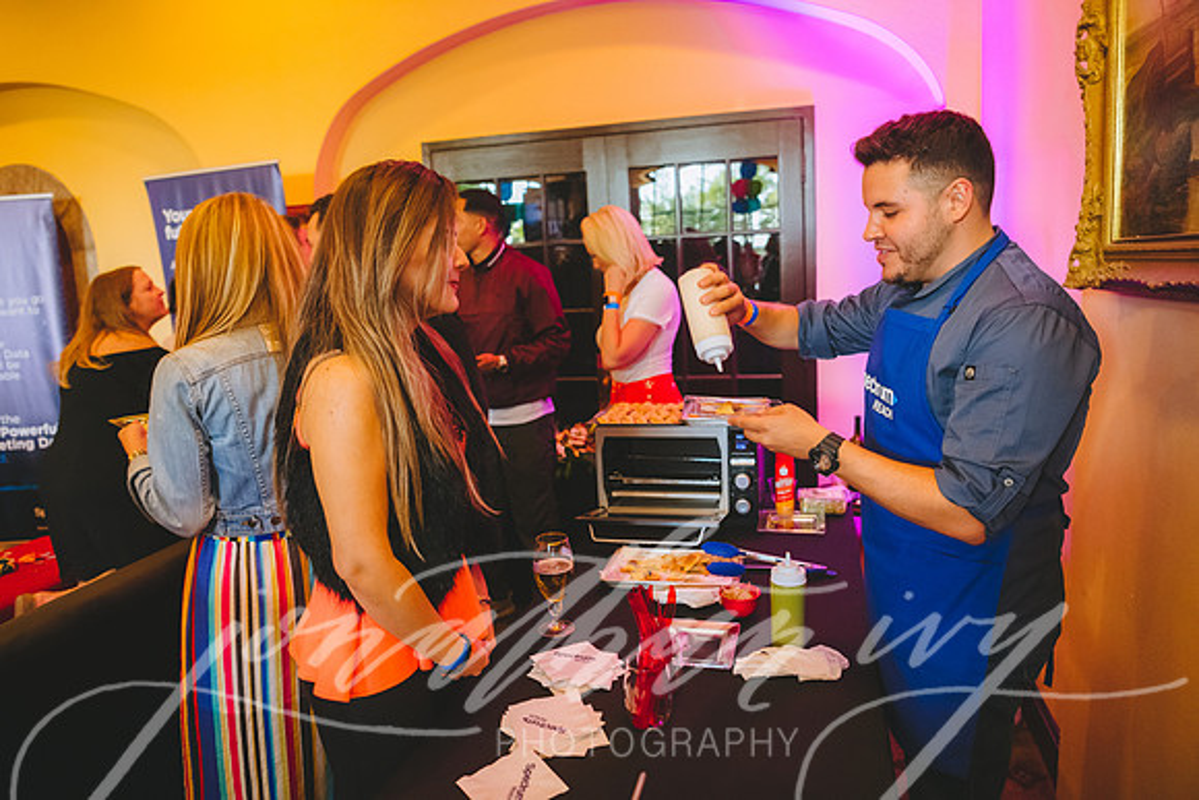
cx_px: 600
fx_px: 799
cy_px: 400
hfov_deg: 73.7
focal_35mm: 24
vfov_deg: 53.2
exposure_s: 1/160
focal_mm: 24
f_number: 3.5
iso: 3600
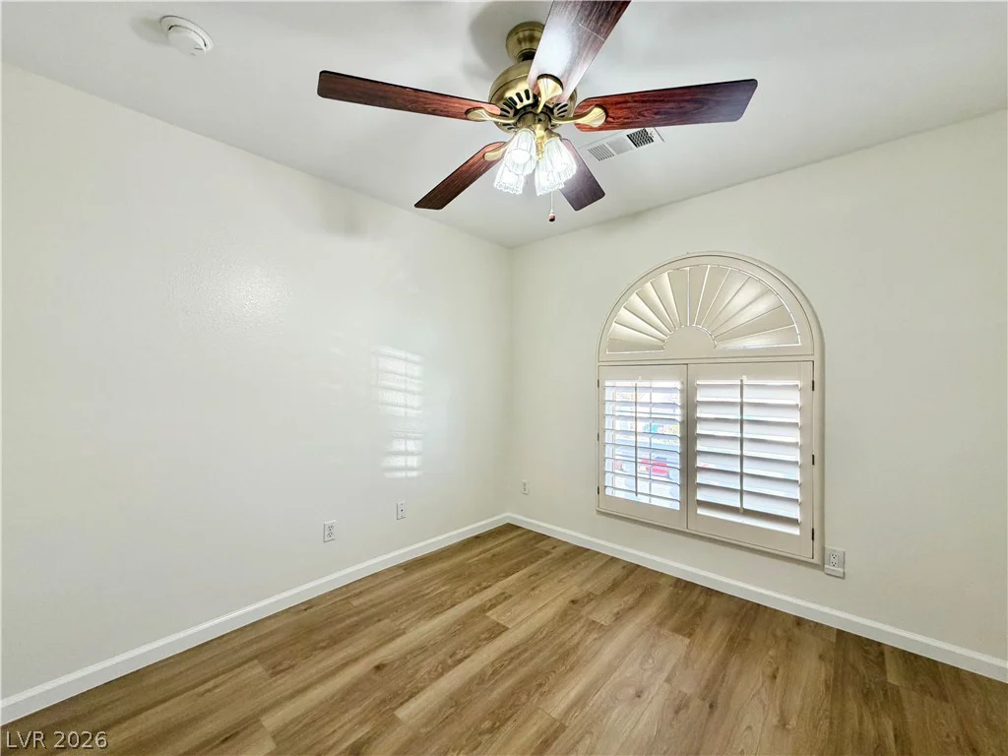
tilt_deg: +0.0
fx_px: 408
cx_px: 504
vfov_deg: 85.7
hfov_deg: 102.1
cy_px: 378
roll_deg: -0.3
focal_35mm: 14
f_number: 2.2
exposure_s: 1/121
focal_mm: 2.22
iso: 160
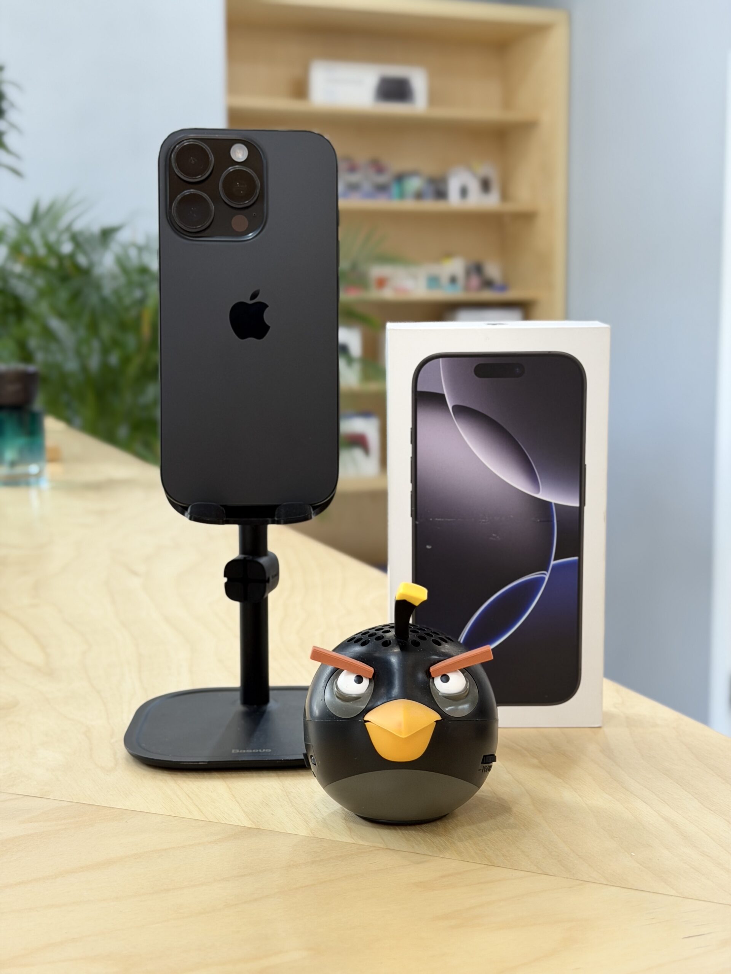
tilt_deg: -7.1
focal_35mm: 48
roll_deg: +0.0
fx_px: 1352
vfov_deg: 39.7
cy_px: 487
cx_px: 366
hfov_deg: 30.3
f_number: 1.78
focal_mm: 6.76
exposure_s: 1/50
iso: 50
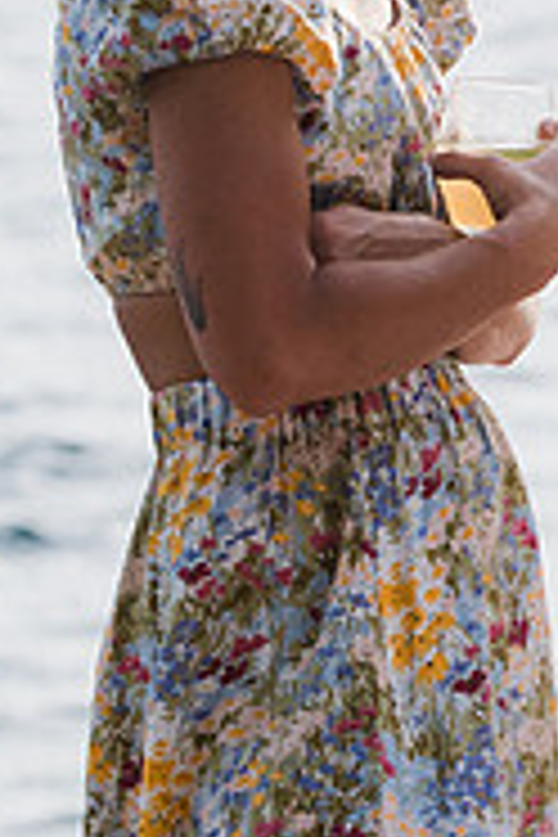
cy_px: 2
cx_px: 1094
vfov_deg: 4.6
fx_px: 10345
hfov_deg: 3.1
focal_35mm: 445
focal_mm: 95
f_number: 4.5
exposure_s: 1/800
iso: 200
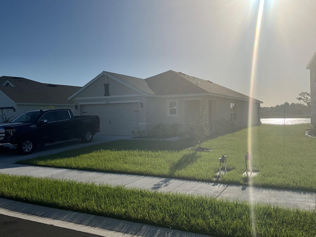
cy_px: 113
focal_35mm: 32
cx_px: 148
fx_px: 292
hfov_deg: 56.8
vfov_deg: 44.2
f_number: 1.8
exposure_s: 1/6536
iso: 25
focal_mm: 3
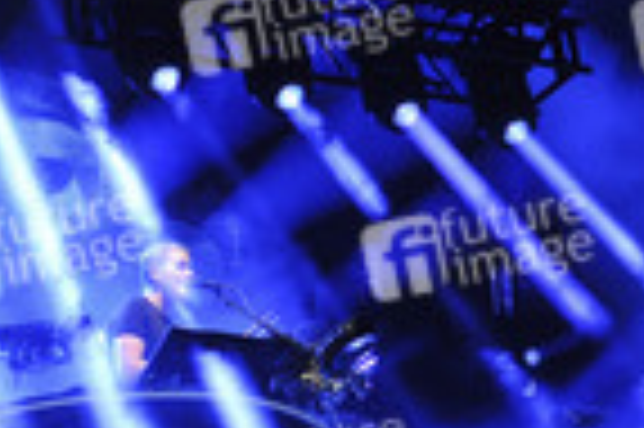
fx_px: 2359
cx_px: 356
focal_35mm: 132
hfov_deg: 15.5
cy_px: 135
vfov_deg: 10.4
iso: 1600
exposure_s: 1/250
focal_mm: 42
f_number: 2.8
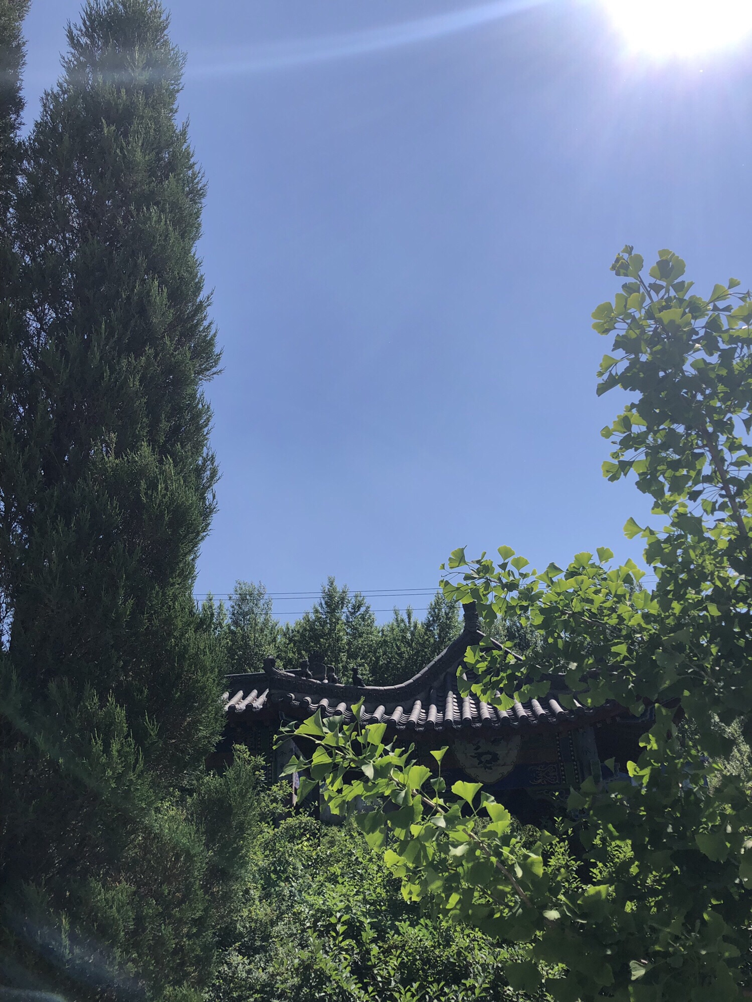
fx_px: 811
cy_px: 501
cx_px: 376
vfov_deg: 63.4
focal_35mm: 28
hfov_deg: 49.7
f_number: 1.8
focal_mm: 3.99
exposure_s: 1/4000
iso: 20
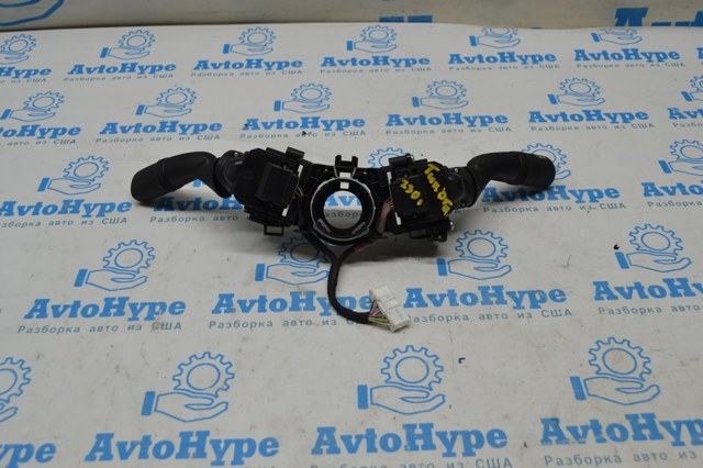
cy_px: 234
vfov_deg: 36.8
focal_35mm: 36
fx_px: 703
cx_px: 352
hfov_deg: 53.2
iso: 360
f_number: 5.6
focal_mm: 24
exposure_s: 1/125
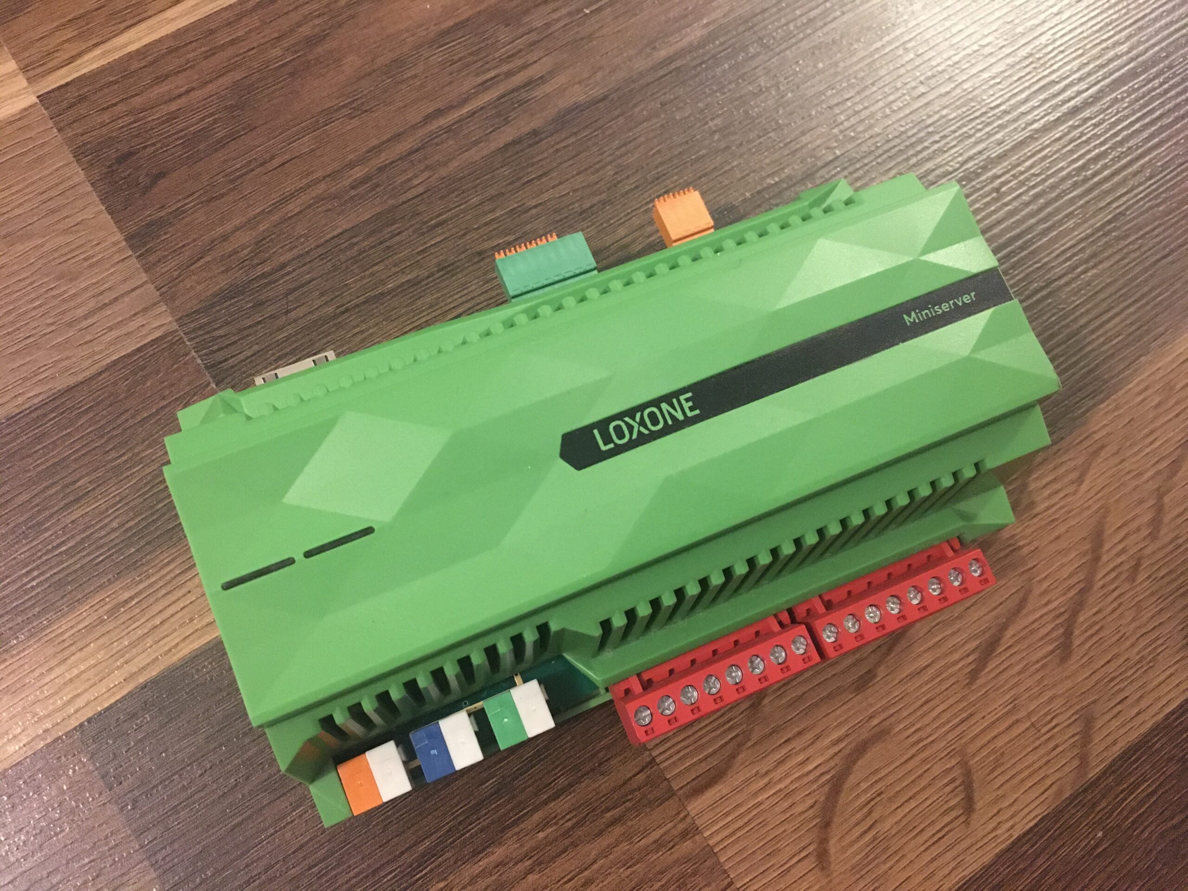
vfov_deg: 48.2
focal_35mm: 29
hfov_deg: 61.7
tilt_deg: -74.5
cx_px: 594
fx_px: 995
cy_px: 446
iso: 400
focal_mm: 4.15
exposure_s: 1/17
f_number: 2.2
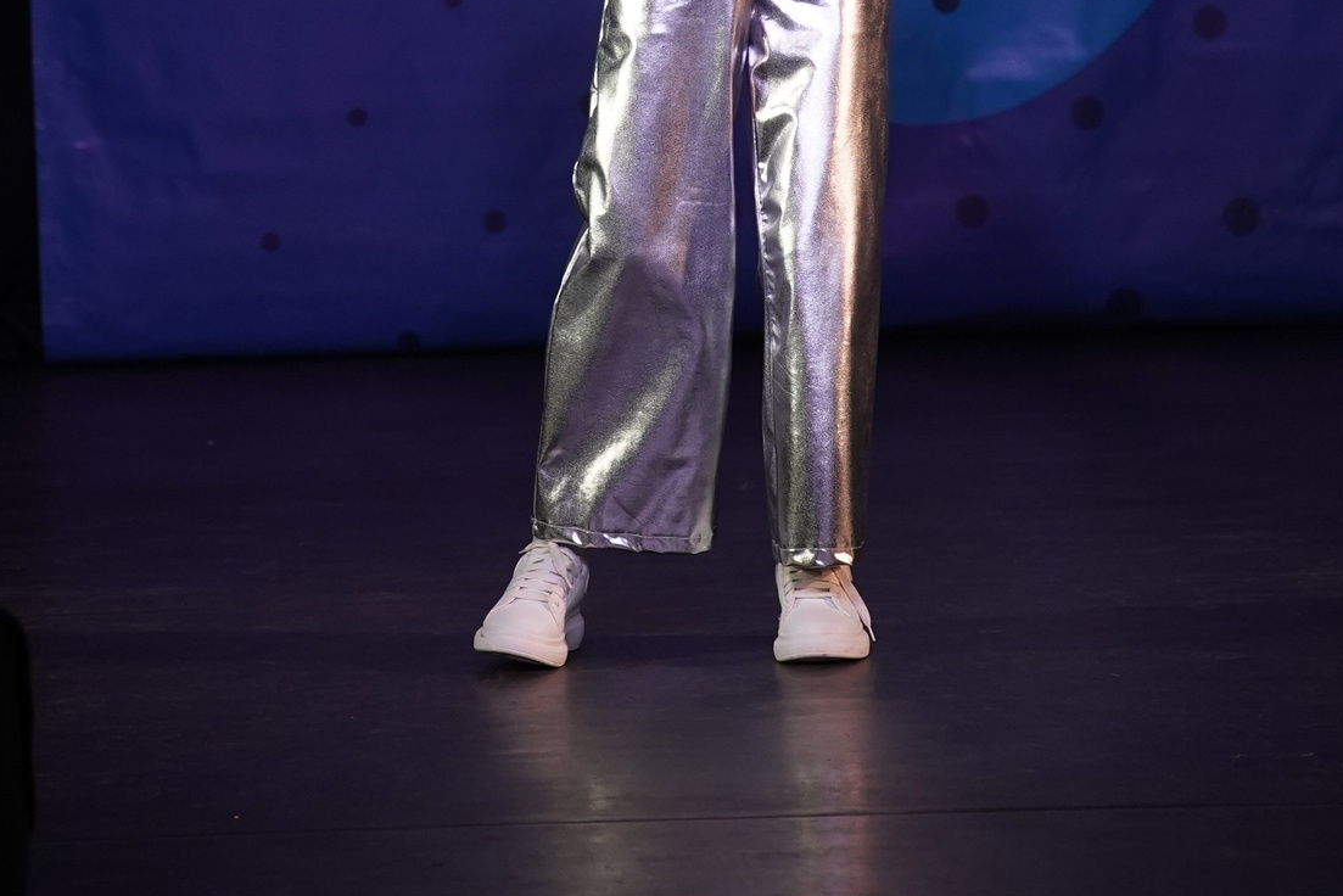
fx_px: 12985
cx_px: 558
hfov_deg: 5.9
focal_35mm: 348
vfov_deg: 3.9
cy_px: -138
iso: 1600
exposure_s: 1/400
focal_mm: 150
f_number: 4
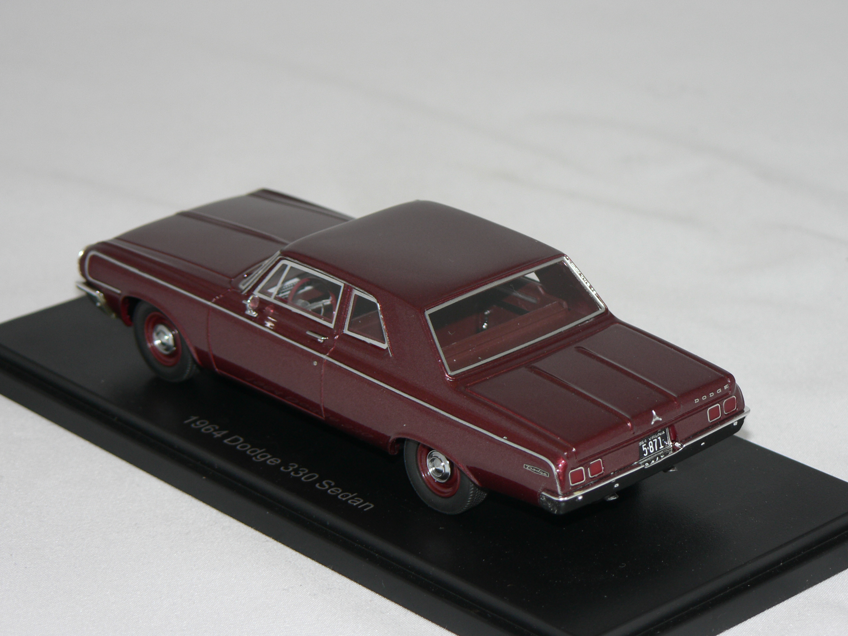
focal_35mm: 130
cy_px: 318
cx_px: 424
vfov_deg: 11.4
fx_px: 3185
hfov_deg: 15.2
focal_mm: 21.6
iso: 80
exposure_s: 1/60
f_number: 3.2
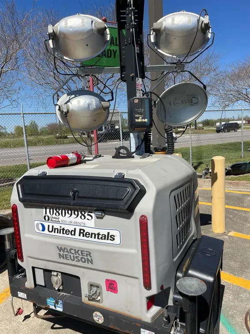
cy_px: 167
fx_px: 250
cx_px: 125
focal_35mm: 26
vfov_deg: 67.3
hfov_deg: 53.1
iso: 32
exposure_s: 1/4651
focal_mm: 4.2
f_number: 1.6
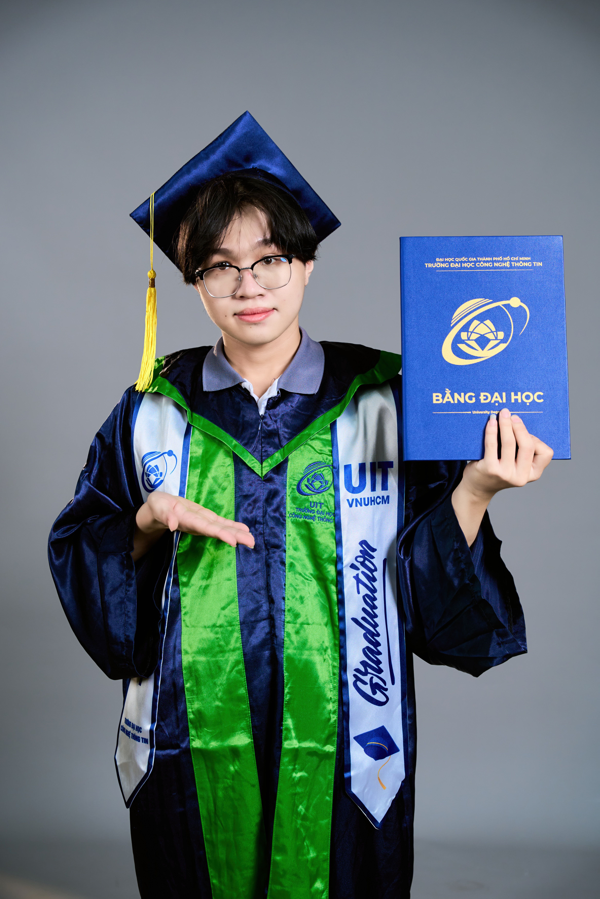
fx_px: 1260
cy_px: 450
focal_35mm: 50
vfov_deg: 39.3
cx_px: 300
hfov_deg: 26.8
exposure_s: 1/125
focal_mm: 50.4
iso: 320
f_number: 4
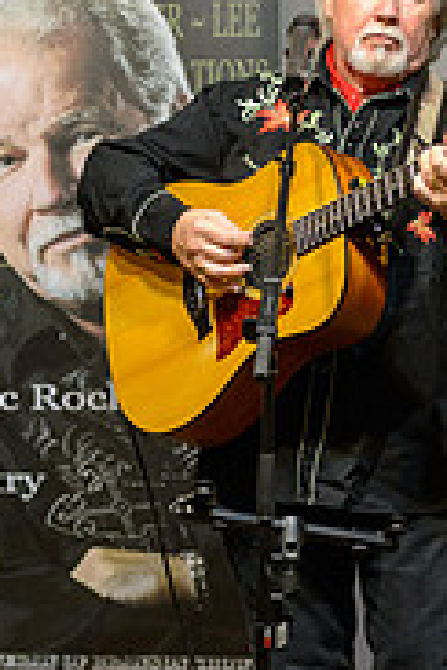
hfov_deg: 8.0
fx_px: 3203
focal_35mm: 172
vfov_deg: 11.9
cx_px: 145
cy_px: 348
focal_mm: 70
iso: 5600
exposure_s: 1/200
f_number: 2.8
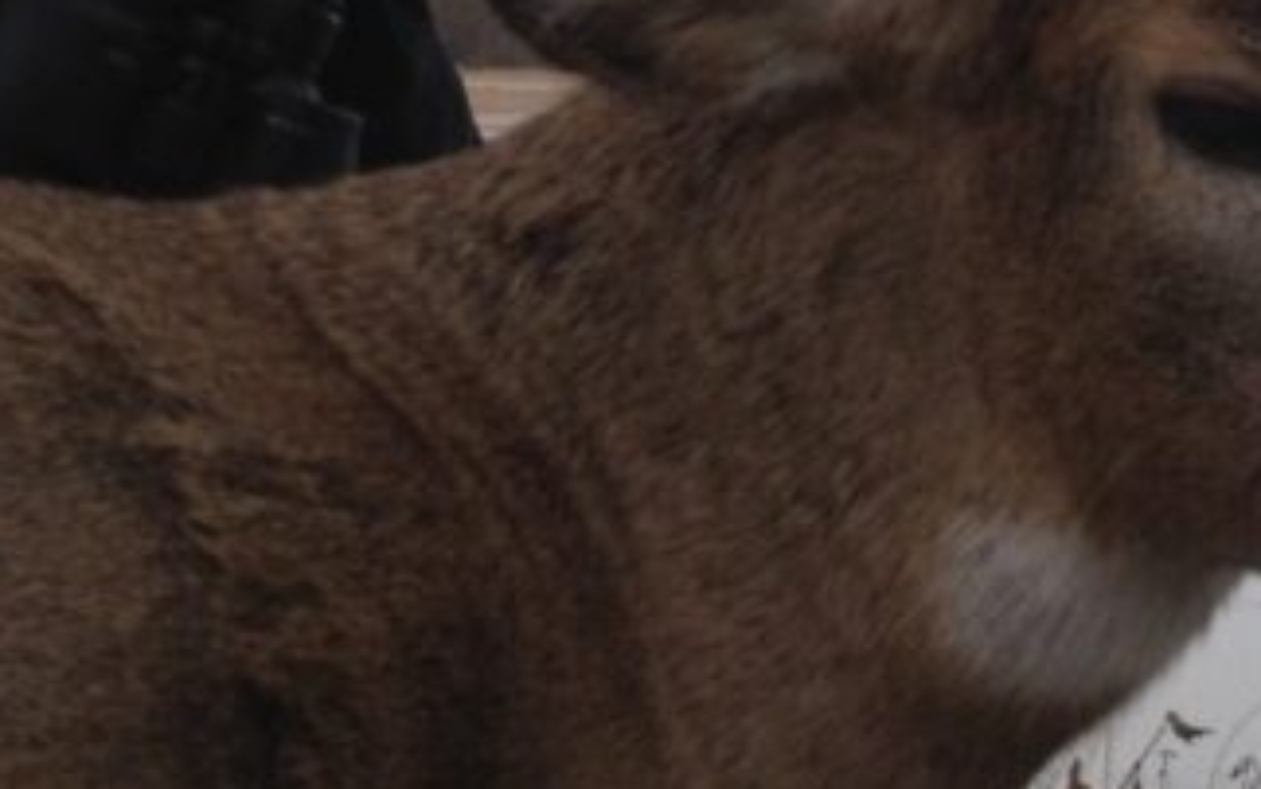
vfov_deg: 10.5
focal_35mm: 124
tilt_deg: +2.9
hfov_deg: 16.6
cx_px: 1159
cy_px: 8
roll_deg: -2.2
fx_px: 4262
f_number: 2.4
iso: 50
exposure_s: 1/717
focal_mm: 4.28
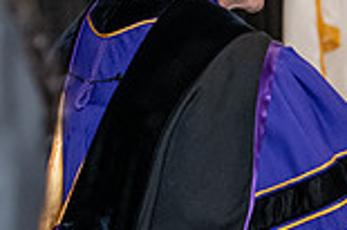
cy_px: 119
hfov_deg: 7.7
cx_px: 515
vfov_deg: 5.2
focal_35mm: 262
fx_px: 2523
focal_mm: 70
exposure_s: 1/200
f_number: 5
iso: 2500
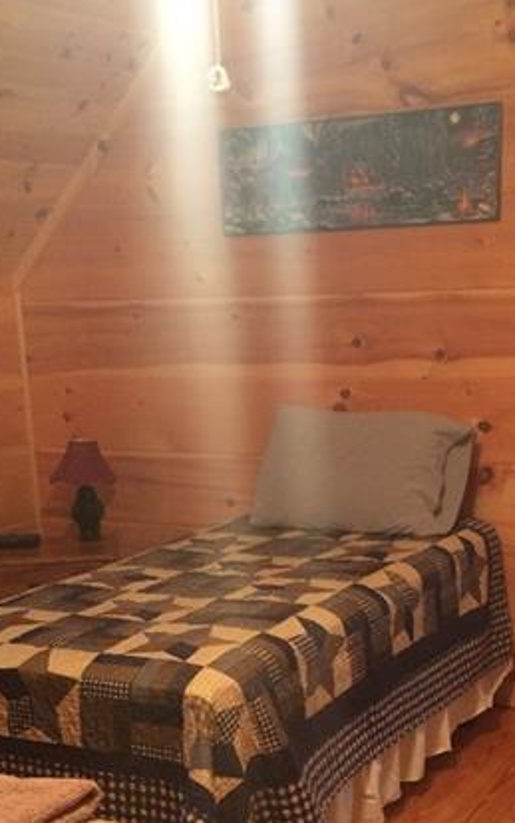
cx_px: 288
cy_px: 666
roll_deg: +3.6
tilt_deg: -17.3
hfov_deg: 22.8
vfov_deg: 34.5
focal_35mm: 57
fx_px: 1279
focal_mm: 4.15
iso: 250
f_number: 2.2
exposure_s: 1/24
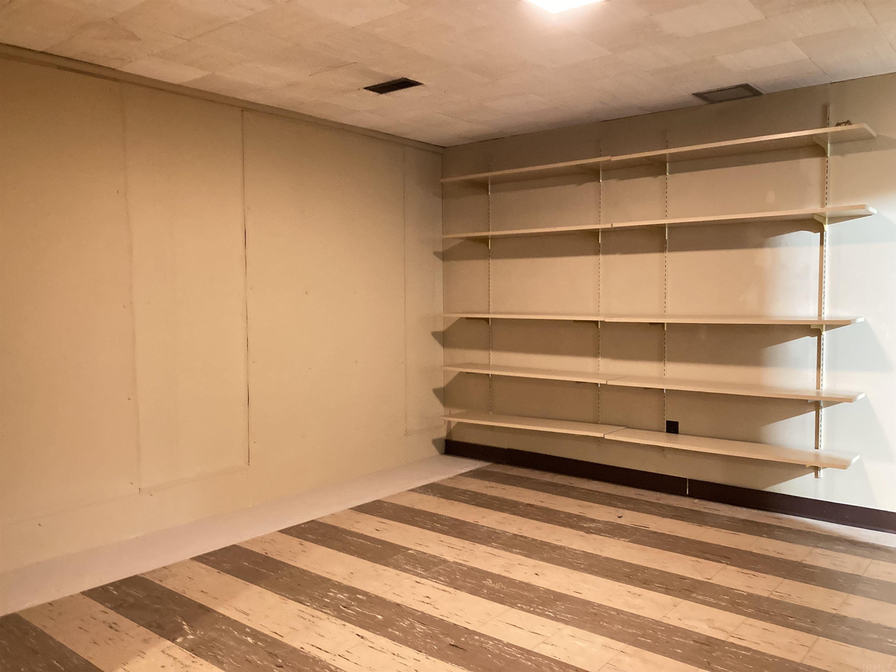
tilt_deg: -3.9
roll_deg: +1.7
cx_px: 448
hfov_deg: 63.4
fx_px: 725
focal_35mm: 28
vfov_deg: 49.7
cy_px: 336
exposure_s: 1/20
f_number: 1.8
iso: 640
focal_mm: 3.99
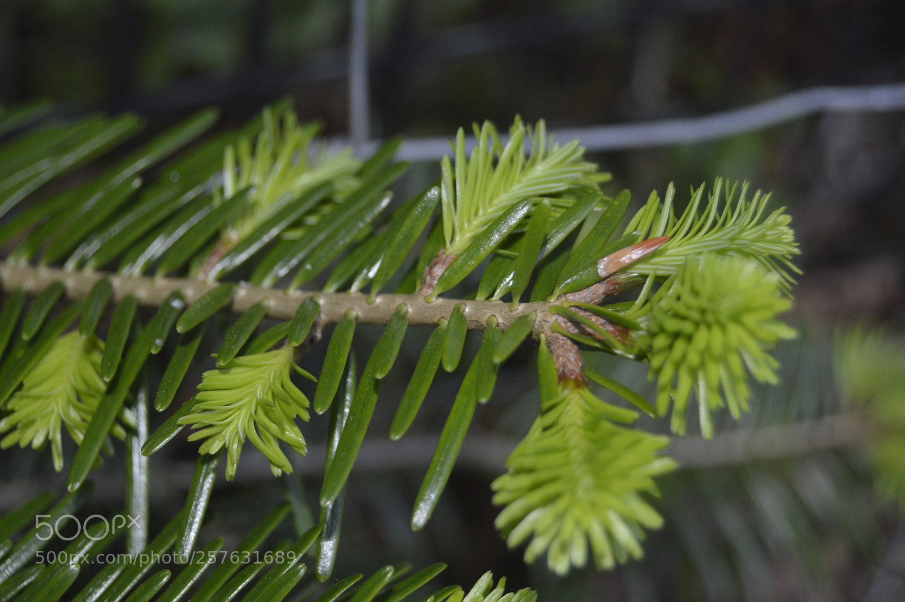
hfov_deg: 24.6
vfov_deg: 16.5
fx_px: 2072
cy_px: 301
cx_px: 452
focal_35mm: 82
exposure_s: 1/60
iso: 640
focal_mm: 55
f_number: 5.6
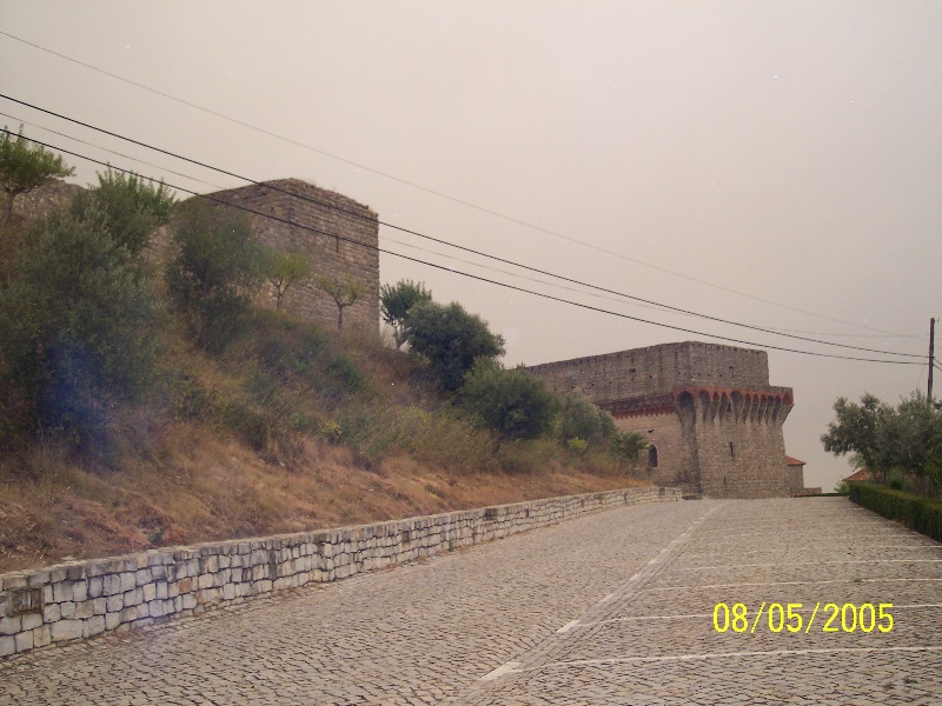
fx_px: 1034
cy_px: 353
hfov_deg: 49.0
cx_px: 471
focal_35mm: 38
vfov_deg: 37.7
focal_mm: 8
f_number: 2.8
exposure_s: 1/60
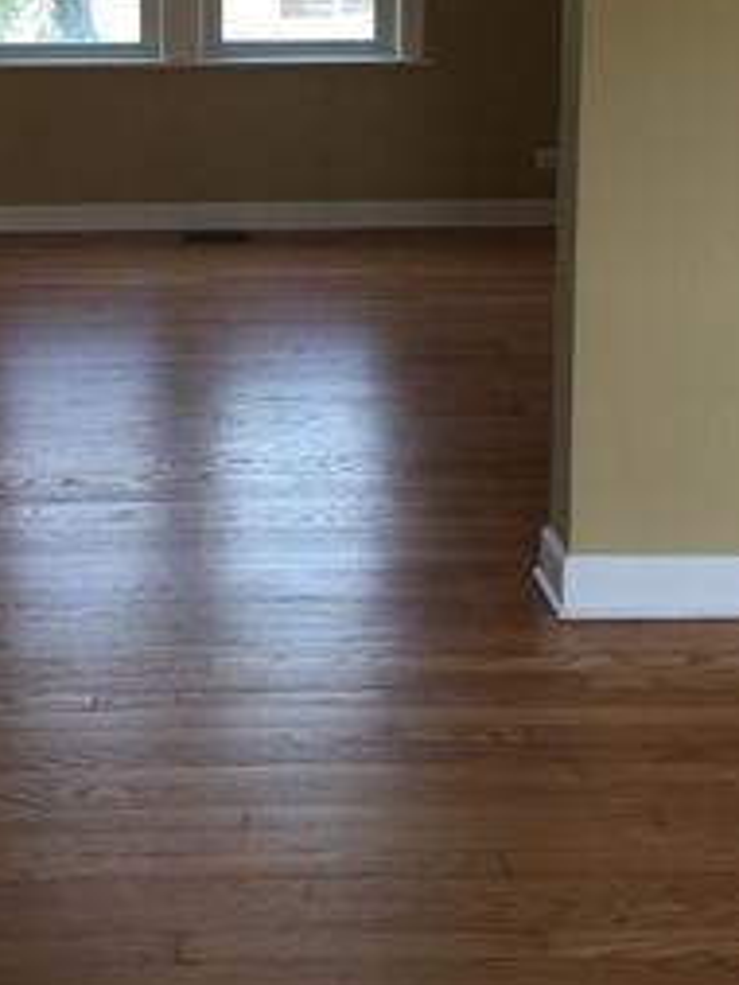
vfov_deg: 33.4
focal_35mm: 55
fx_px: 1564
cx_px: 191
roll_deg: +0.6
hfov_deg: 26.3
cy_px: 136
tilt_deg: -8.0
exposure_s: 1/40
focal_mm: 4.15
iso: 32
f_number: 2.2
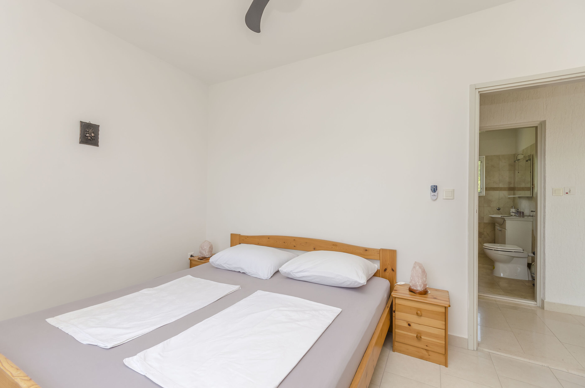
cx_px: 292
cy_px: 194
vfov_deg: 77.1
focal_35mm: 15
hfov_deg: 100.5
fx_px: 243
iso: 100
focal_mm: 10
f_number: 9
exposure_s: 1/80
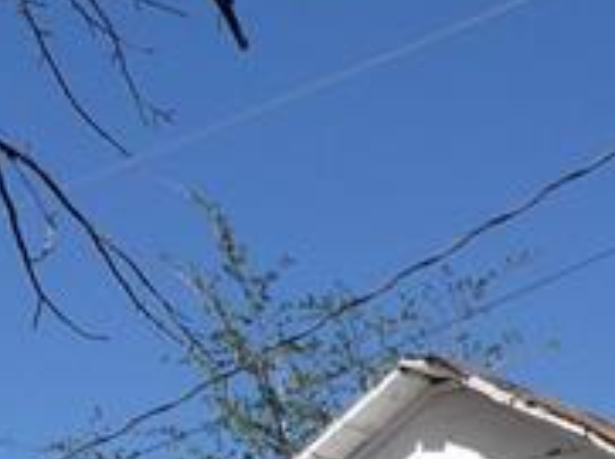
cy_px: 1103
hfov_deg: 14.0
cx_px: 778
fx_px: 2411
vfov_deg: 9.6
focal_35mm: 136
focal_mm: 4.3
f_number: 4
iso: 80
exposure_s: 1/800
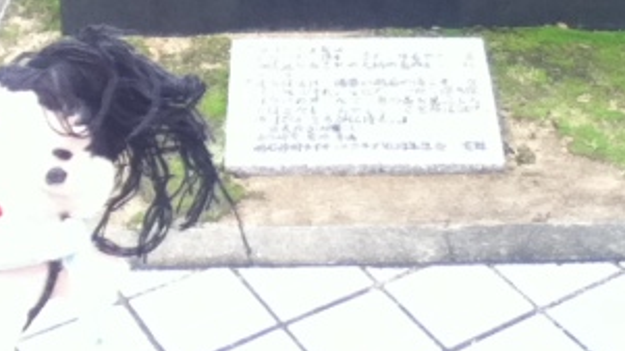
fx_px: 961
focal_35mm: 58
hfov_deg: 36.0
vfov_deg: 19.8
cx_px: 334
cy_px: -30
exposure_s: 1/134
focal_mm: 3.85
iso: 80
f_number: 2.4
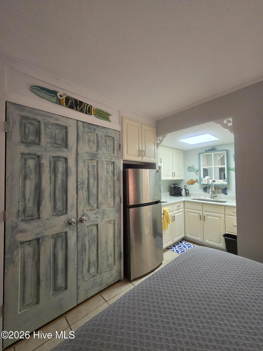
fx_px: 132
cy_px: 176
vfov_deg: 106.2
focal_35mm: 13
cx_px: 132
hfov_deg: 89.9
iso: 400
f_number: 2.2
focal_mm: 2.2
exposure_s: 1/60
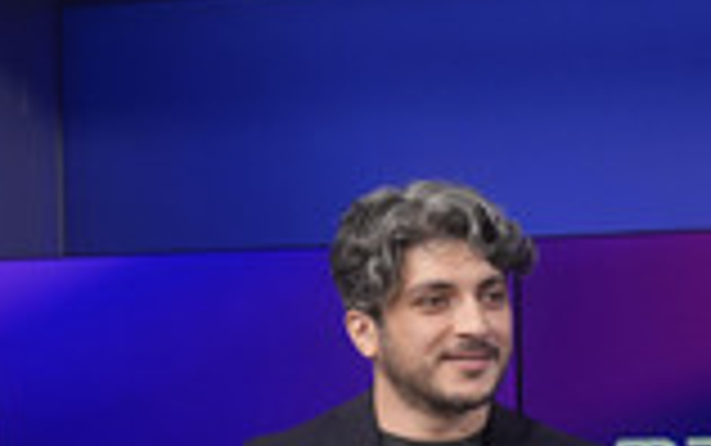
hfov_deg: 15.9
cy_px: 590
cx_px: 538
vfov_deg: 9.8
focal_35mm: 131
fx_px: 2540
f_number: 2.2
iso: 640
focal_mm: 30
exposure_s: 1/250
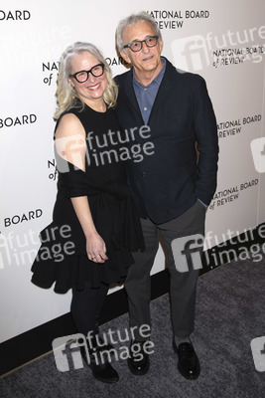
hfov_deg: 38.9
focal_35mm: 34
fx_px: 375
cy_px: 199
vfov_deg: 55.8
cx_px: 132
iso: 400
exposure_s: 1/200
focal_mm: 34
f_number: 6.3
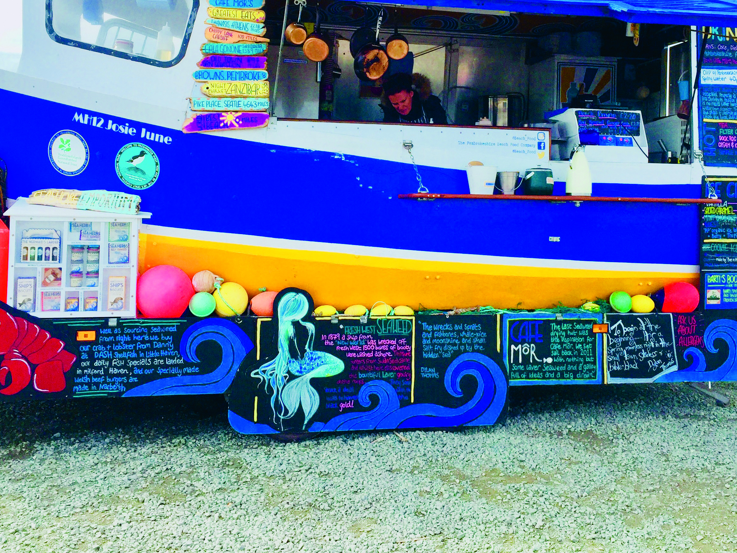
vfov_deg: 34.7
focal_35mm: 41
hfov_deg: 45.8
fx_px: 873
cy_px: 171
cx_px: 372
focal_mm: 4.15
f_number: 2.2
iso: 32
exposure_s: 1/1883
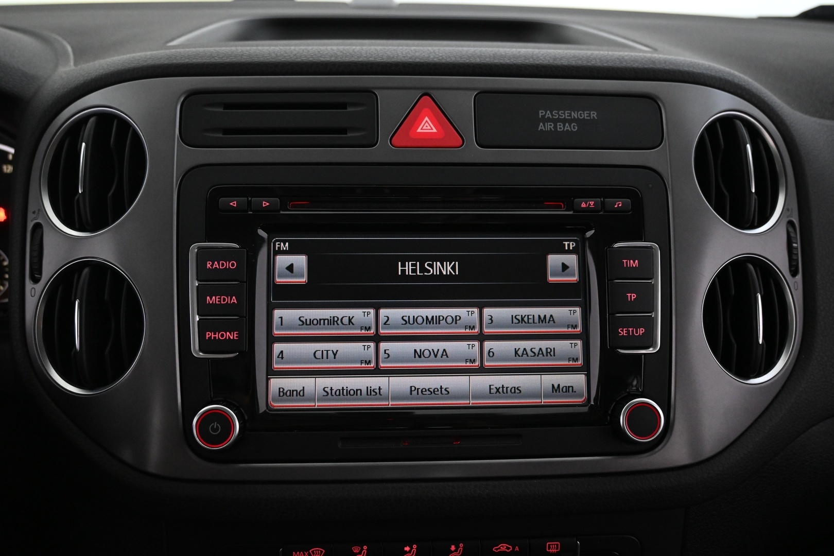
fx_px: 730
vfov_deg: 41.7
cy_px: 278
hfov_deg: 59.5
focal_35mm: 32
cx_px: 417
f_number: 4
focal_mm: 21
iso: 2200
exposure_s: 1/30
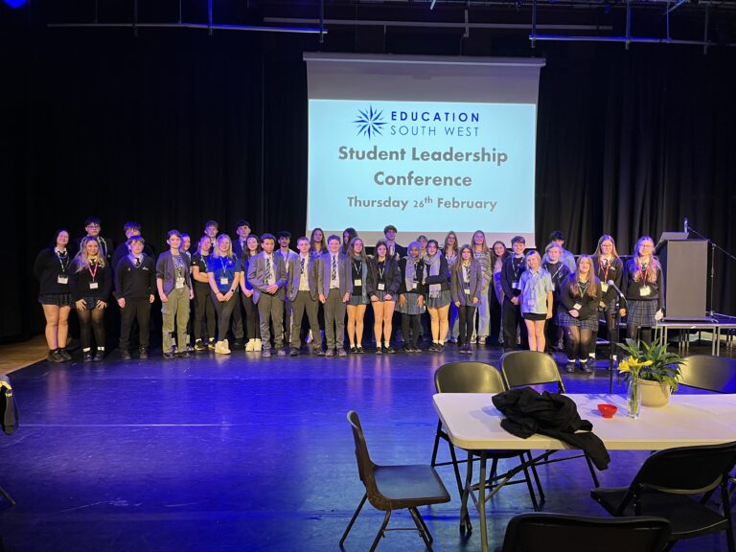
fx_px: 553
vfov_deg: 53.1
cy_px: 276
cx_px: 368
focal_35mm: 26
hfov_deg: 67.3
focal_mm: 5.1
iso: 320
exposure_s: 1/50
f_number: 1.6
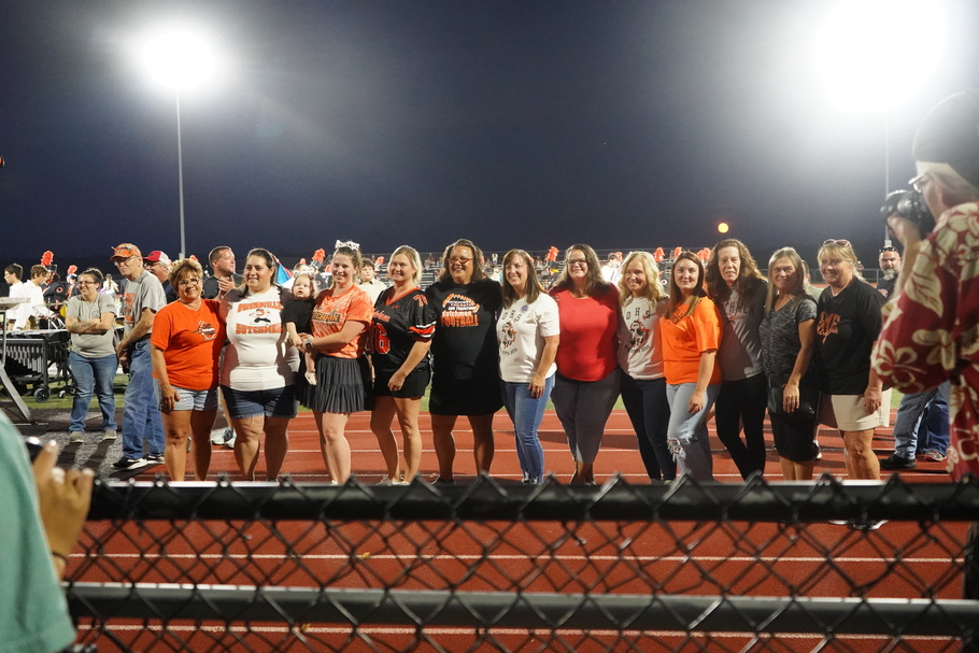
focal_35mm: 36
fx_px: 979
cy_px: 322
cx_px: 524
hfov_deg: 53.1
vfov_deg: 36.9
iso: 10000
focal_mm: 32
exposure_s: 1/250
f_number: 4
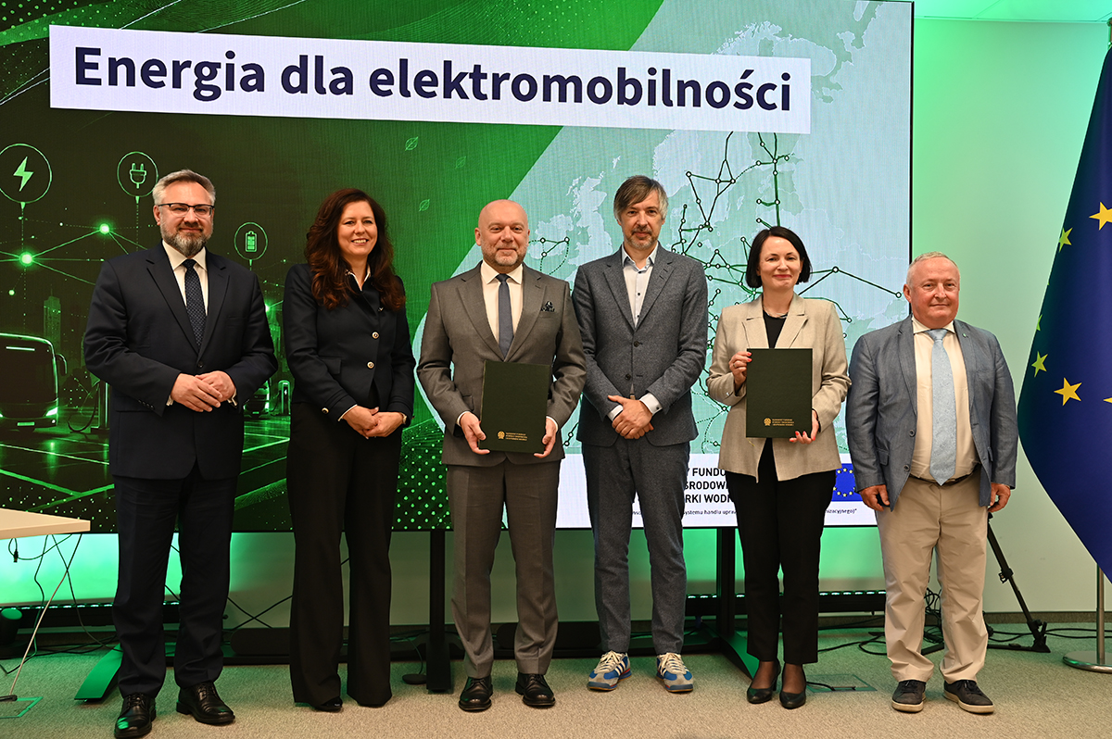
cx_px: 556
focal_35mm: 38
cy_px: 370
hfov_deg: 50.7
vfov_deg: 35.0
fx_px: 1173
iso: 450
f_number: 2.8
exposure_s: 1/125
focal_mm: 38
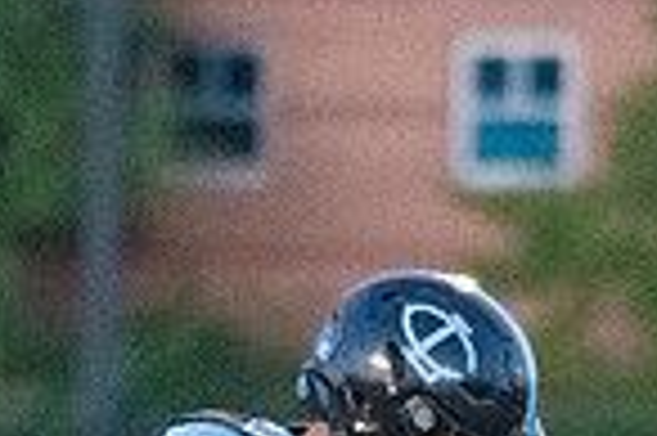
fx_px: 29386
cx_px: 274
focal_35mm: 1612
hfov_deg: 1.3
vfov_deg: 0.9
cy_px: 809
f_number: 5.6
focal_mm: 270
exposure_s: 1/2000
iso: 8000
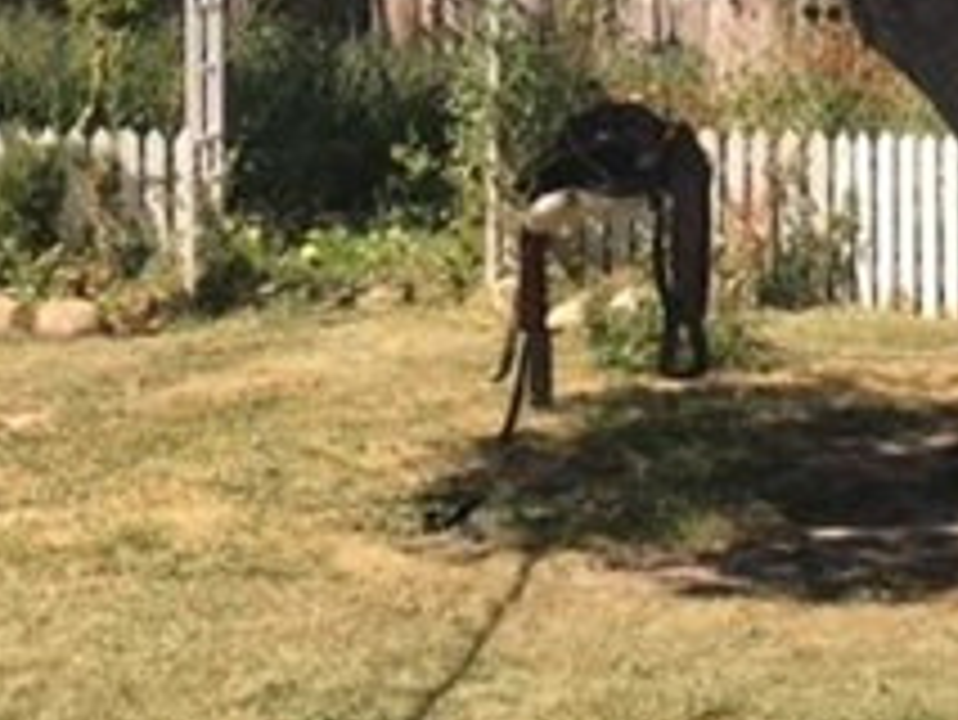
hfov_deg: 22.1
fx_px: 2409
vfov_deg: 16.3
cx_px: 823
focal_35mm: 87
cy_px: -148
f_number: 2.2
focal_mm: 4.15
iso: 25
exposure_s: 1/386
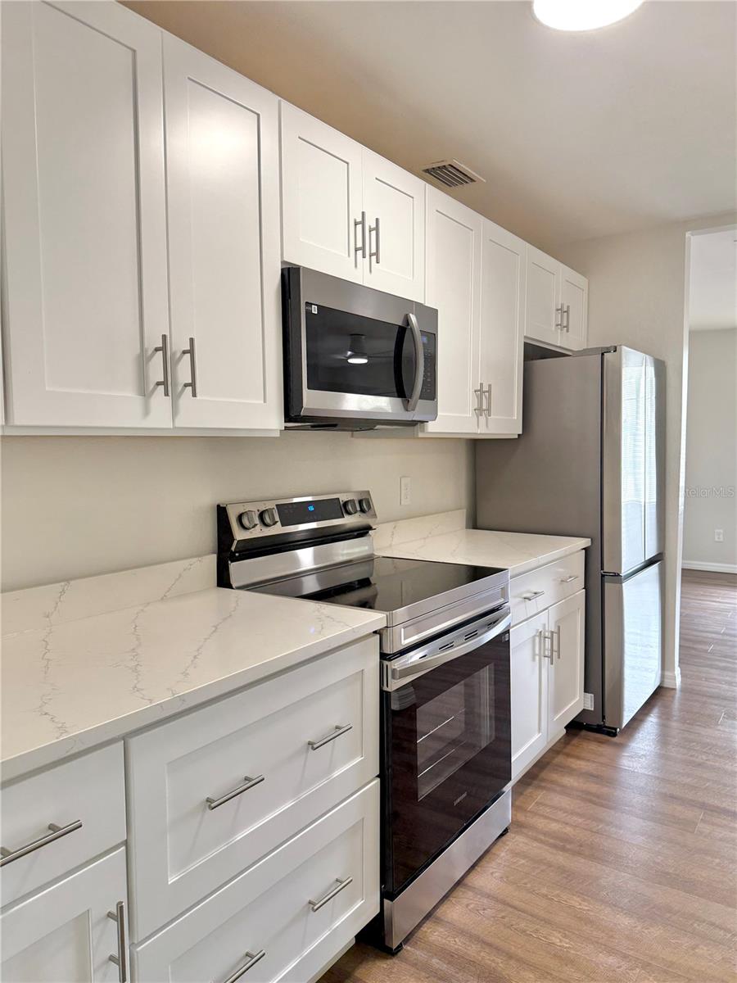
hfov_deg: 56.8
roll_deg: +0.2
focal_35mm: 24
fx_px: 681
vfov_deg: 71.6
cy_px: 492
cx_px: 368
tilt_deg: -5.2
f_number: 1.78
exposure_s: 1/120
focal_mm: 6.76
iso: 125
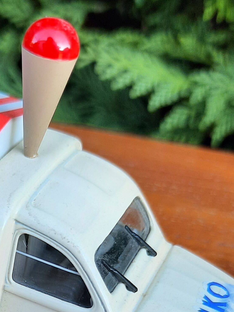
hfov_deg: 21.2
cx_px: 31
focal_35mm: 68
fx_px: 613
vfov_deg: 26.9
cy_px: 315
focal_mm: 4.6
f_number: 2
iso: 50
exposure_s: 1/100
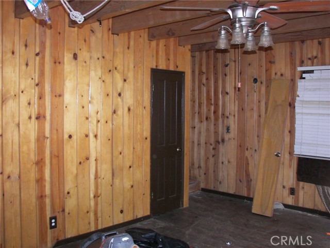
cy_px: 124
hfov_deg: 51.4
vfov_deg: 39.7
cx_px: 165
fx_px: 343
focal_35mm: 36
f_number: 2.8
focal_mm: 6
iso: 125
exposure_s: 1/30
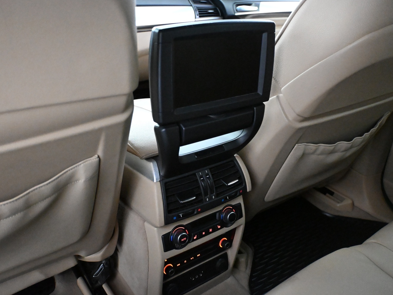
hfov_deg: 54.2
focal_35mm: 34
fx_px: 384
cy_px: 148
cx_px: 206
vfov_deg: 42.0
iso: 12800
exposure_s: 1/60
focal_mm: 20.5
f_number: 3.8
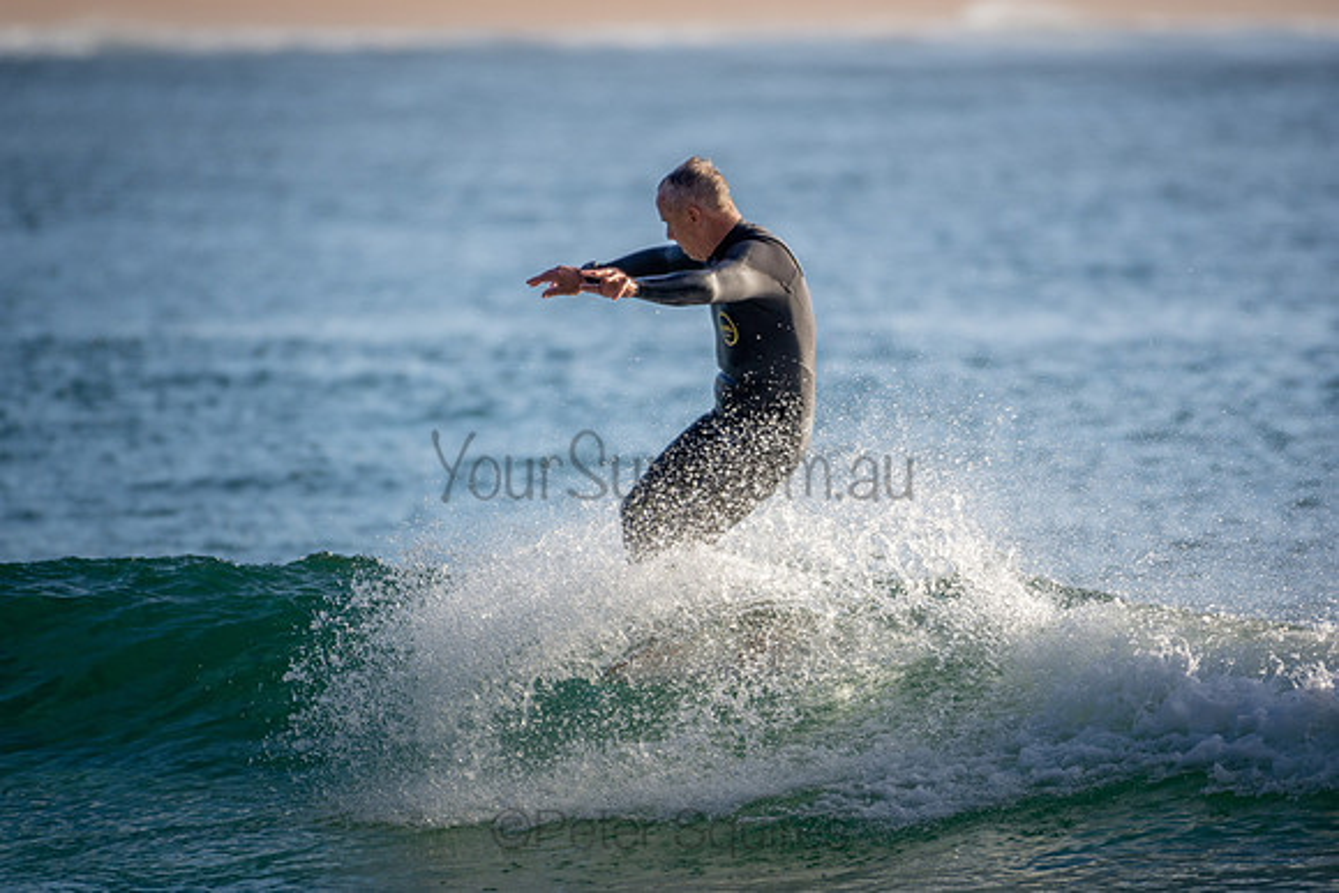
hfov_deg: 2.7
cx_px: 670
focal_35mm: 750
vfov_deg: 1.8
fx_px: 27901
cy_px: 446
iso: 220
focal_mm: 500
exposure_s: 1/1250
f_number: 5.6
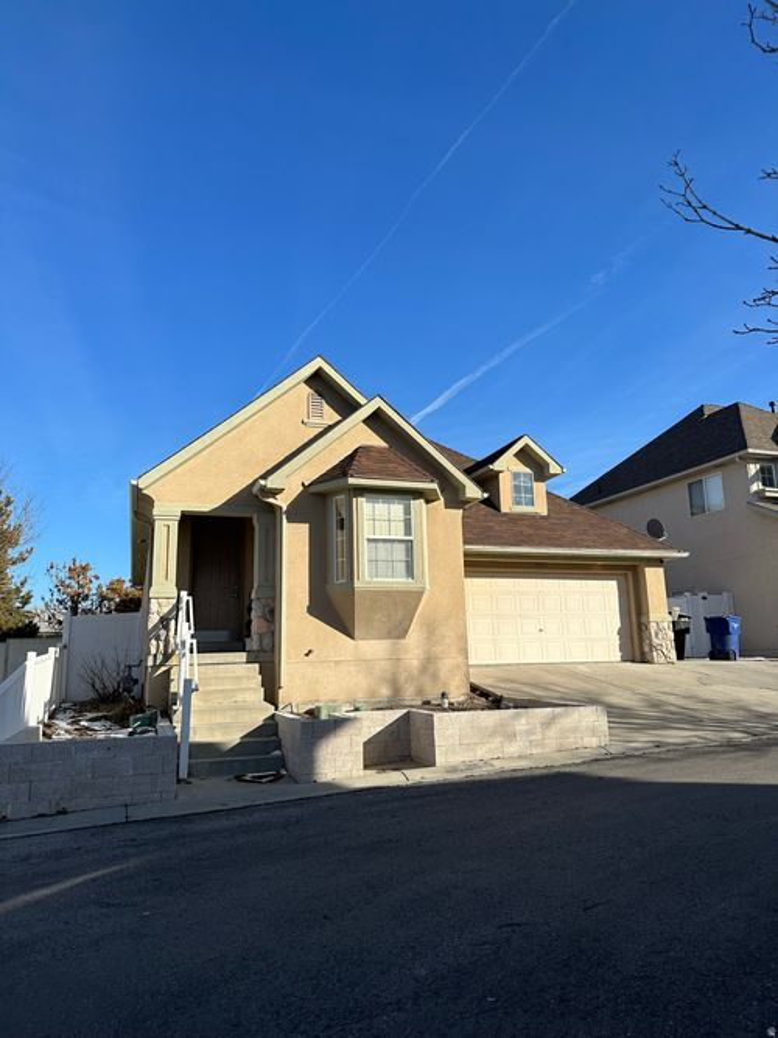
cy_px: 519
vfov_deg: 71.6
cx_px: 389
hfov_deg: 56.8
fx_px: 719
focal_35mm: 24
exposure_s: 1/4762
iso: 80
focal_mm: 6.86
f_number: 1.78
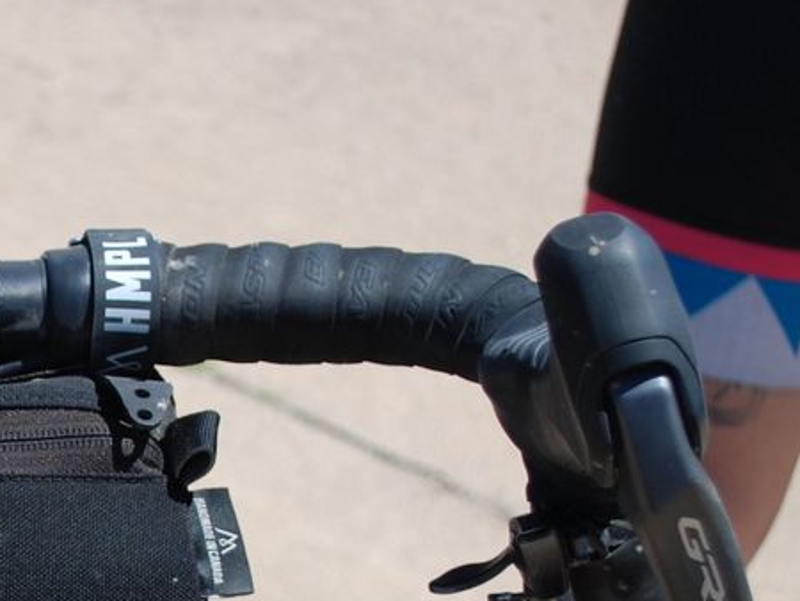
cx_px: -164
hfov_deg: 16.4
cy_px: 582
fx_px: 2659
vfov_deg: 12.8
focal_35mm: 115
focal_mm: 28
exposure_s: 1/640
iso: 100
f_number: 4.5
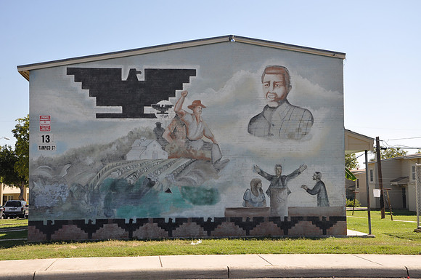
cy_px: 140
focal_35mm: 60
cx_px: 210
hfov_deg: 33.4
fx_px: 701
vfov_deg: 22.6
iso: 200
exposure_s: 1/80
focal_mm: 40
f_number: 9
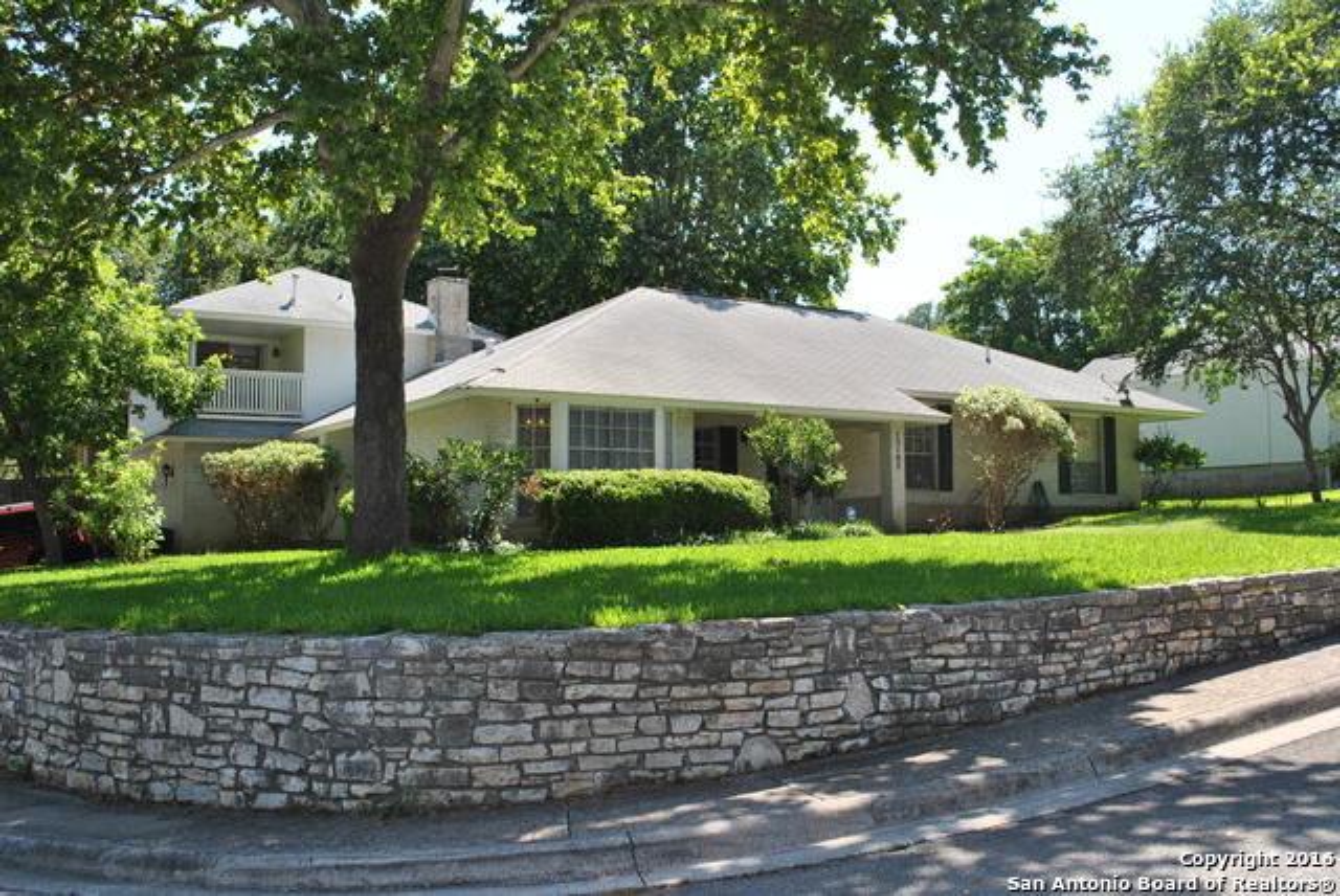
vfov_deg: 40.0
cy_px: 448
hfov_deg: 57.2
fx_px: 1229
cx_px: 670
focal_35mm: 33
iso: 100
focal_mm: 22
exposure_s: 1/200
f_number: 6.3
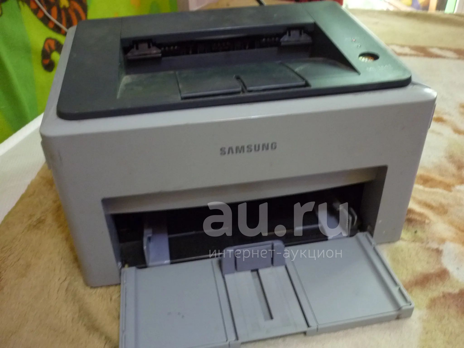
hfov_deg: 55.4
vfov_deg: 42.9
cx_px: 232
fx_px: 442
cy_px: 174
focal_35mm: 33
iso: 400
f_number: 2.8
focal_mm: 5.5
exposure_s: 1/8
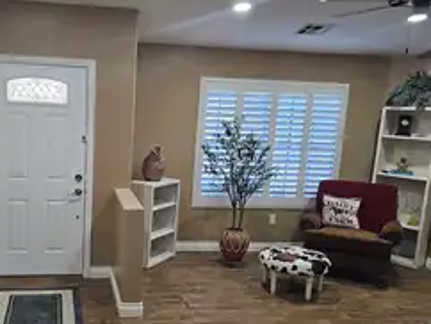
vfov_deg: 37.6
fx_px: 474
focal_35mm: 38
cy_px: 194
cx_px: 130
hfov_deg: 47.8
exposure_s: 1/120
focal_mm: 6.3
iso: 400
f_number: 1.7
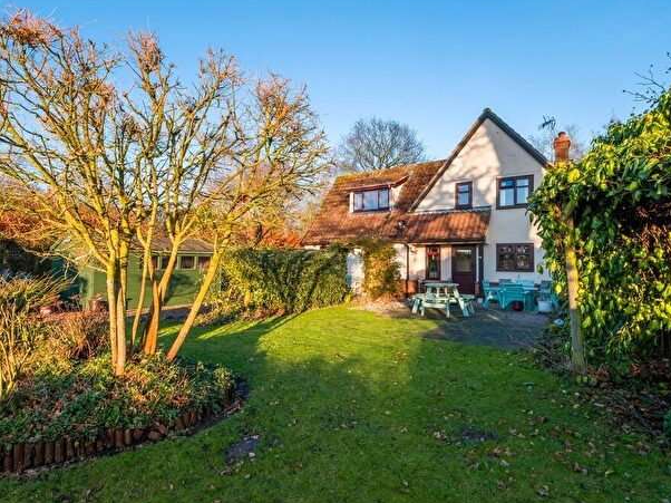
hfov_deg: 84.6
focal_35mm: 19
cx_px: 318
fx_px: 368
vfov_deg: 68.6
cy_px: 249
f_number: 9
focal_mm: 11.2
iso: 160
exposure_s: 1/50
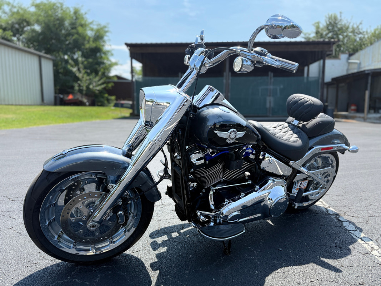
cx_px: 190
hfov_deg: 71.6
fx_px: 264
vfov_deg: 56.8
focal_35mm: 24
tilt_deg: -7.4
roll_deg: +0.1
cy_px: 143
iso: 100
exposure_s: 1/2525
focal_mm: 6.76
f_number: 1.78
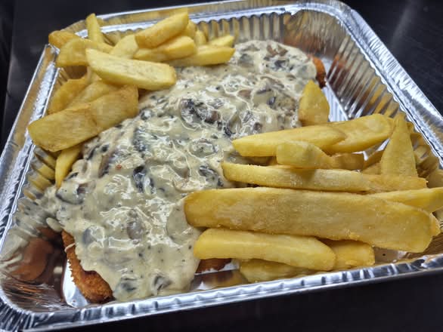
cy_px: 166
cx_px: 222
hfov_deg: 73.9
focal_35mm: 23
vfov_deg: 58.9
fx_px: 294
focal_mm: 5.4
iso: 40
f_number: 1.8
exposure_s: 1/100
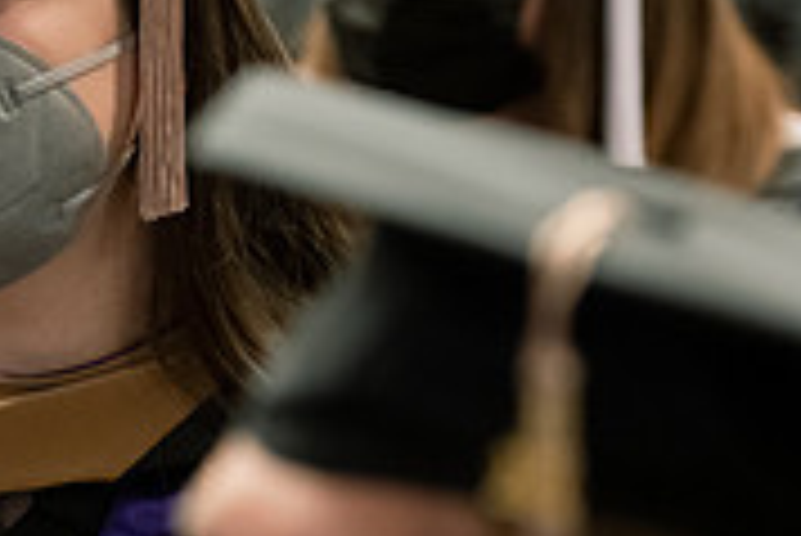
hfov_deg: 5.6
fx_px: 8128
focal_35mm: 365
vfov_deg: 3.8
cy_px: 245
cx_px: -180
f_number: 3.2
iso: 3200
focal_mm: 112
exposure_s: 1/200
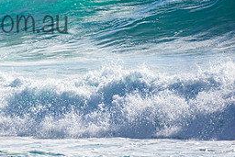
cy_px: 11
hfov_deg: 1.5
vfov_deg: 1.0
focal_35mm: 1361
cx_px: -29
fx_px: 8889
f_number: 5.6
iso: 250
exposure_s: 1/2000
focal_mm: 400
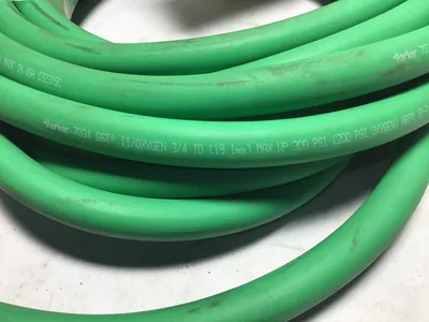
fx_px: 384
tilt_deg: -51.5
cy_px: 161
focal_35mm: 31
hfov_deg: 58.4
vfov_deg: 45.4
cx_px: 214
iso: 40
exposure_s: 1/120
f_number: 2.4
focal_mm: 3.3
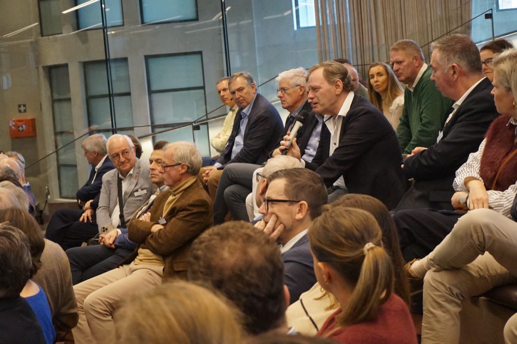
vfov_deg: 18.2
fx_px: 1076
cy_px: 172
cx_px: 258
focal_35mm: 75
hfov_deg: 27.0
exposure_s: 1/100
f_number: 5.6
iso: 3200
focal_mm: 50
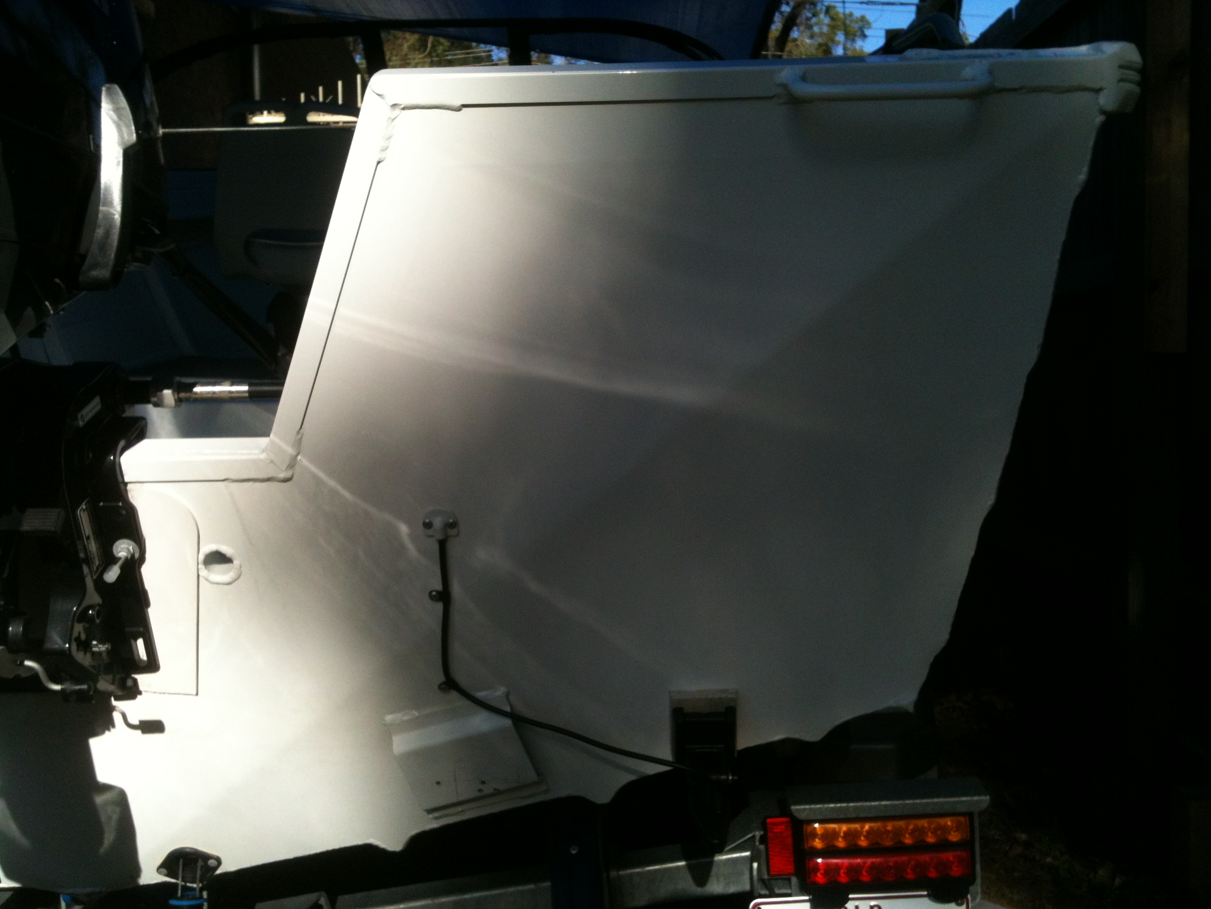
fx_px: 1224
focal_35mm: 35
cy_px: 454
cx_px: 606
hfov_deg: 52.6
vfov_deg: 40.7
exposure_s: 1/1191
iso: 64
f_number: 2.8
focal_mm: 3.85
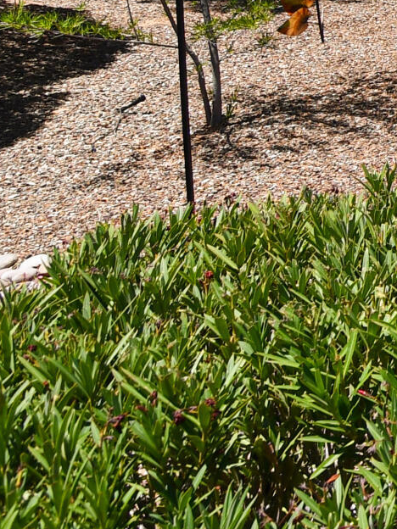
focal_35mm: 74
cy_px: -216
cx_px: 1199
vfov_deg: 22.6
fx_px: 1132
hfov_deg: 11.3
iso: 100
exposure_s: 1/320
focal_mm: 11
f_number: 9
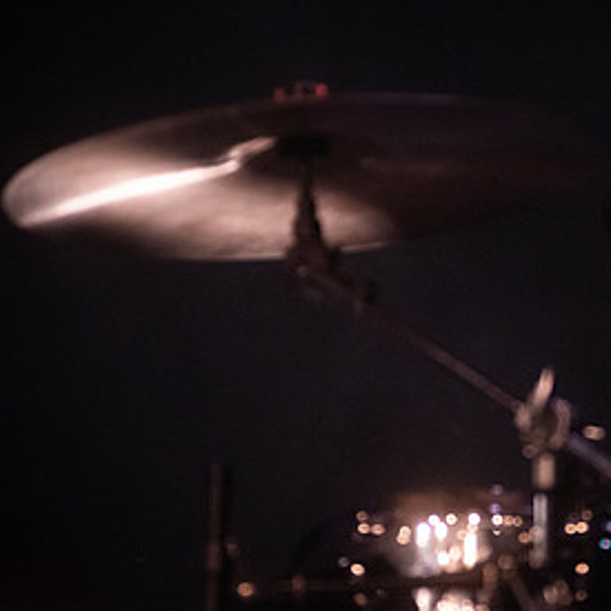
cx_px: 507
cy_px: 388
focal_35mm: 358
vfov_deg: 4.9
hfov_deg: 4.9
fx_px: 7149
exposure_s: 1/125
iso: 2500
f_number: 3.2
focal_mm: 200
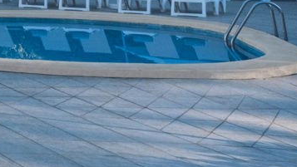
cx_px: -330
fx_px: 740
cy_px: -184
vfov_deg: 11.4
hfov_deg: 16.2
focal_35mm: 94
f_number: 11
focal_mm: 13.6
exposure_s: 1/250
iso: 320
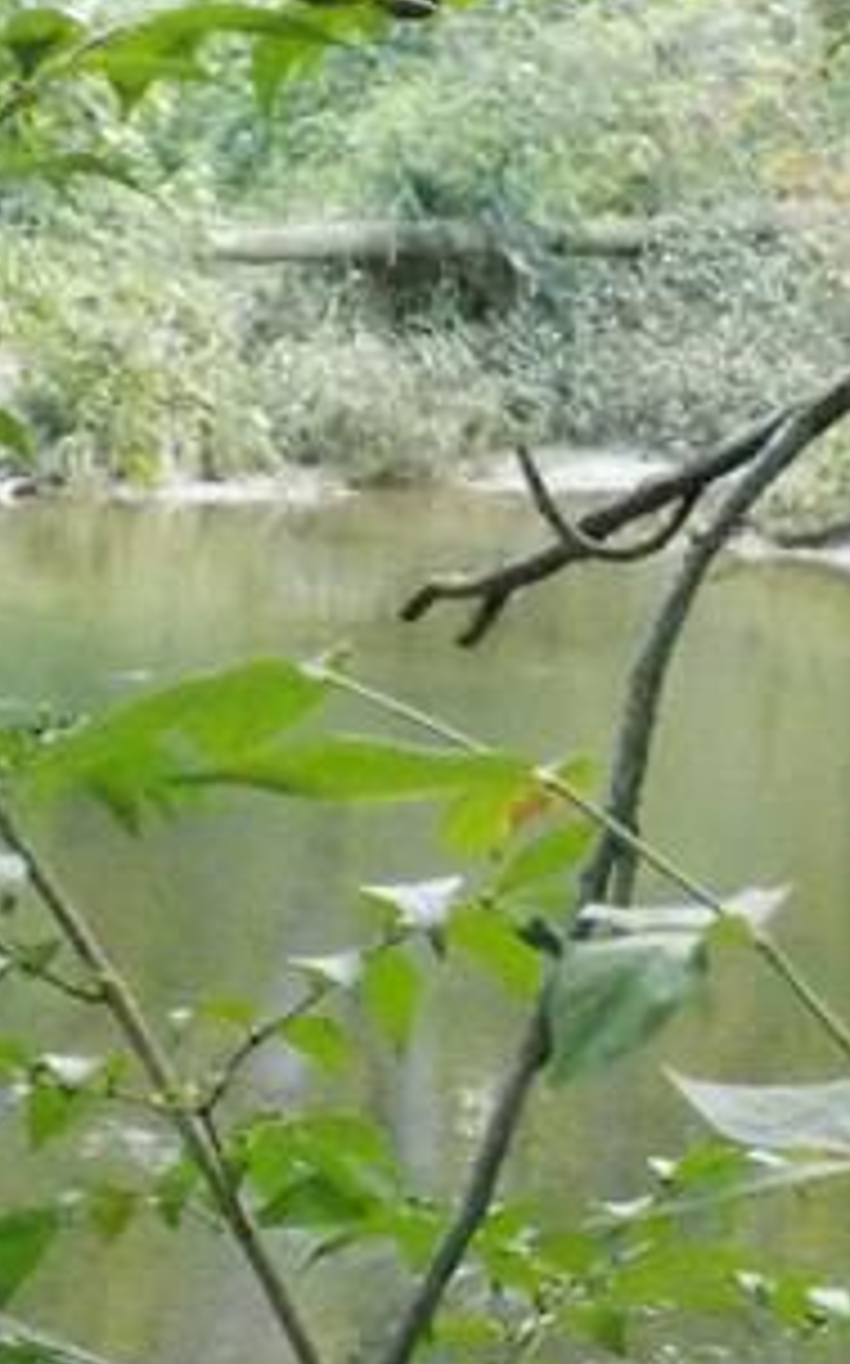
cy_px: 585
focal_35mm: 147
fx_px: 5456
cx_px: 828
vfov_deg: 14.2
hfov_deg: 8.9
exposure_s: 1/60
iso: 1100
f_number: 3.6
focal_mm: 7.3
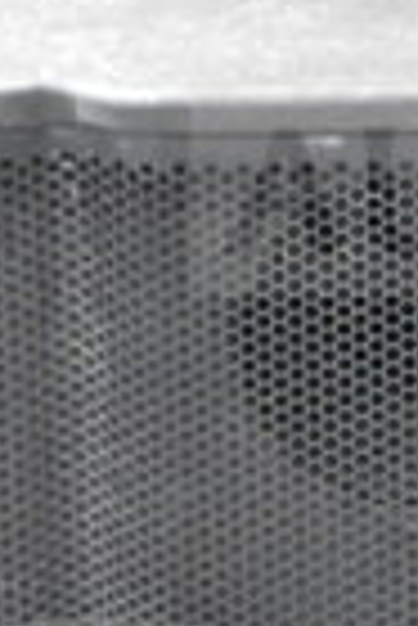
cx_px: 692
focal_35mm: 237
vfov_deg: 8.6
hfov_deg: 5.7
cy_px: -61
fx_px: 4117
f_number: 4.5
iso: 6400
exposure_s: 1/80
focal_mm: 24
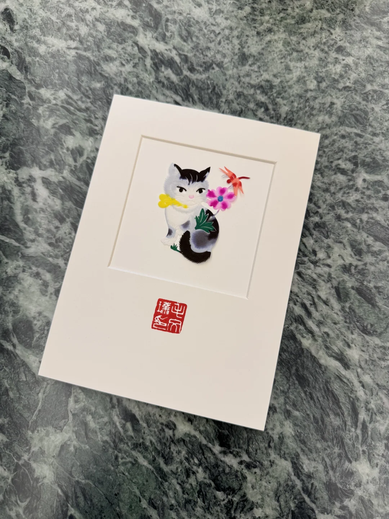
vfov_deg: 71.6
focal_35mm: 24
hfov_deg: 56.8
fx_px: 360
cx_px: 194
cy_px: 260
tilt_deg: -81.0
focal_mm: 6.76
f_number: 1.78
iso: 100
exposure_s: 1/100
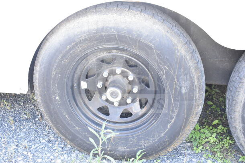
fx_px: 317
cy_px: 82
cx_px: 122
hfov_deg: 42.3
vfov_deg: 29.0
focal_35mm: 46
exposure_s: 1/125
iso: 1600
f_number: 5.6
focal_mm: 31
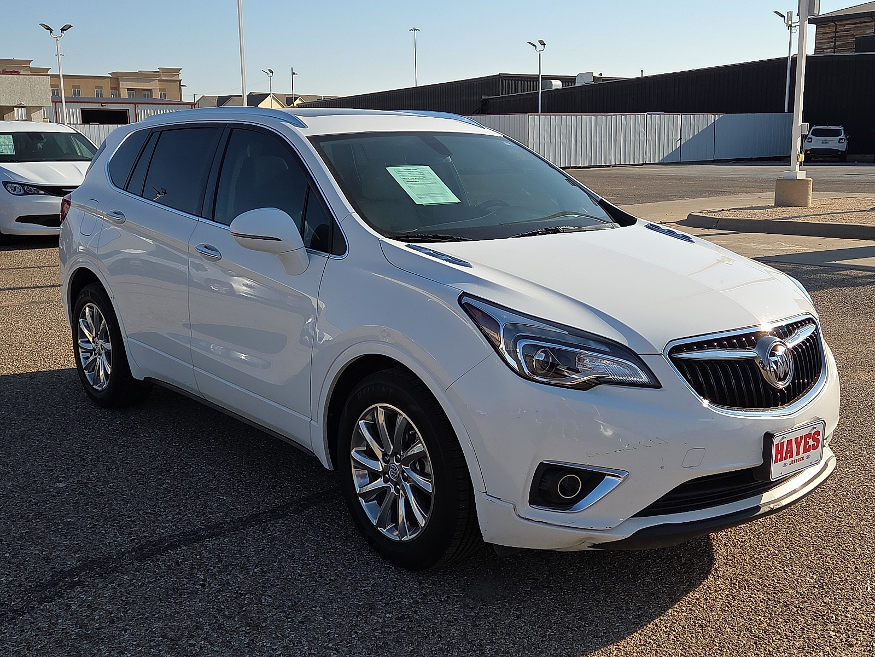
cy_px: 328
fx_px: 986
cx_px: 438
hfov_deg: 47.9
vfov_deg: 36.8
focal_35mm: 39
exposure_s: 1/5000
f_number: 1.8
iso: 76
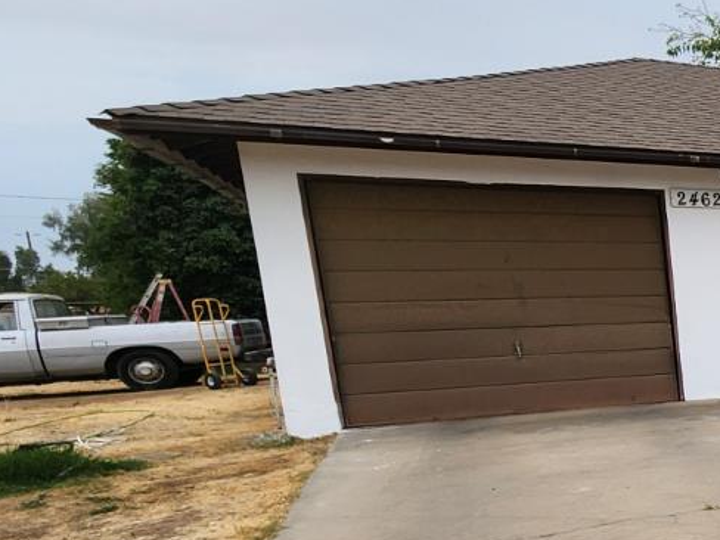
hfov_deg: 28.3
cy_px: 443
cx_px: 1101
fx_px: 832
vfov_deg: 34.7
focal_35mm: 40
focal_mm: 2.2
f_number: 2.2
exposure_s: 1/1336
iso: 50
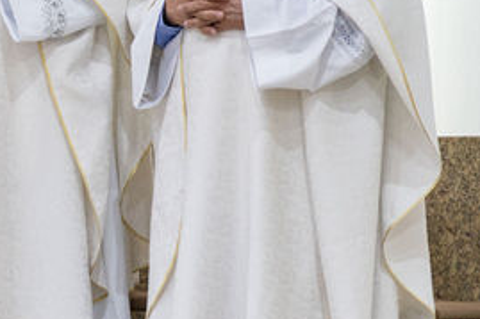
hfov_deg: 8.1
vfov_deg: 5.6
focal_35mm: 246
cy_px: 26
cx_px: -393
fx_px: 3278
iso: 1600
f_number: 2.8
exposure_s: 1/125
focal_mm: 64.6
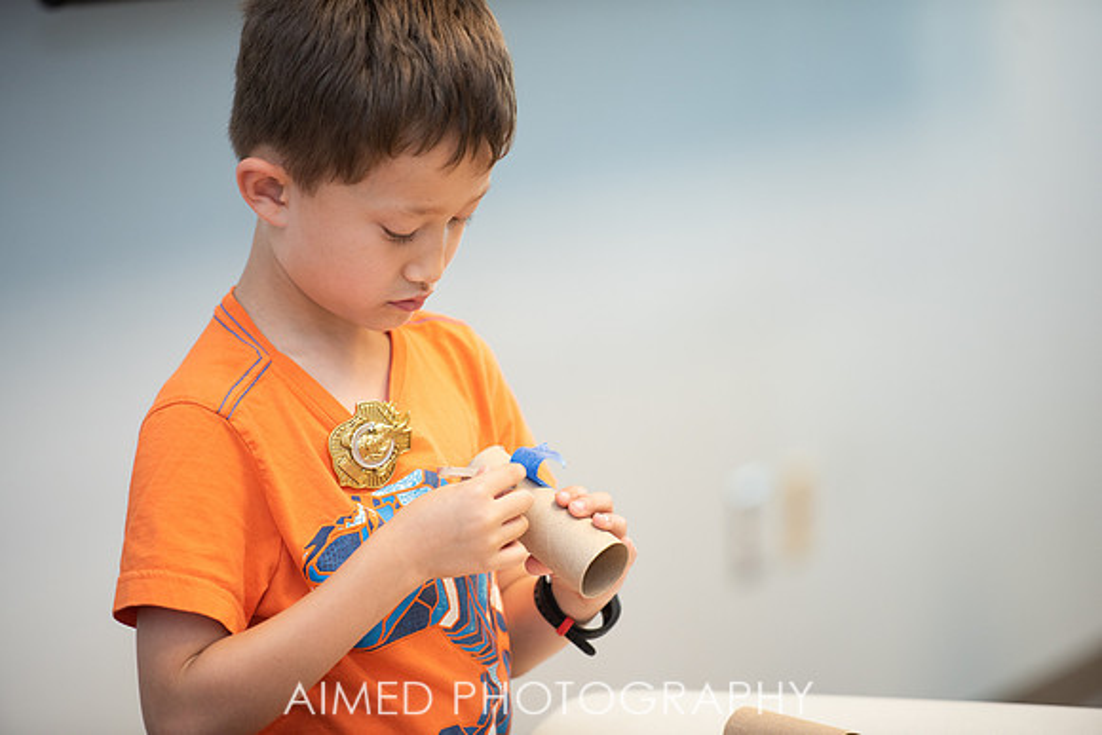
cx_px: 551
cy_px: 368
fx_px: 6123
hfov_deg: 10.3
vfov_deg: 6.9
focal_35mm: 200
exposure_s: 1/250
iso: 800
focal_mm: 200
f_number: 2.8
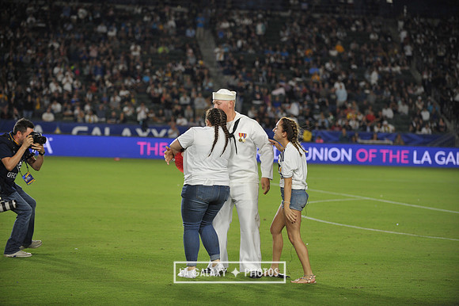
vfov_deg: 13.4
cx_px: 230
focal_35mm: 102
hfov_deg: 20.0
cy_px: 153
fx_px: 1300
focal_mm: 102
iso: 1250
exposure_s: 1/1000
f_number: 2.8
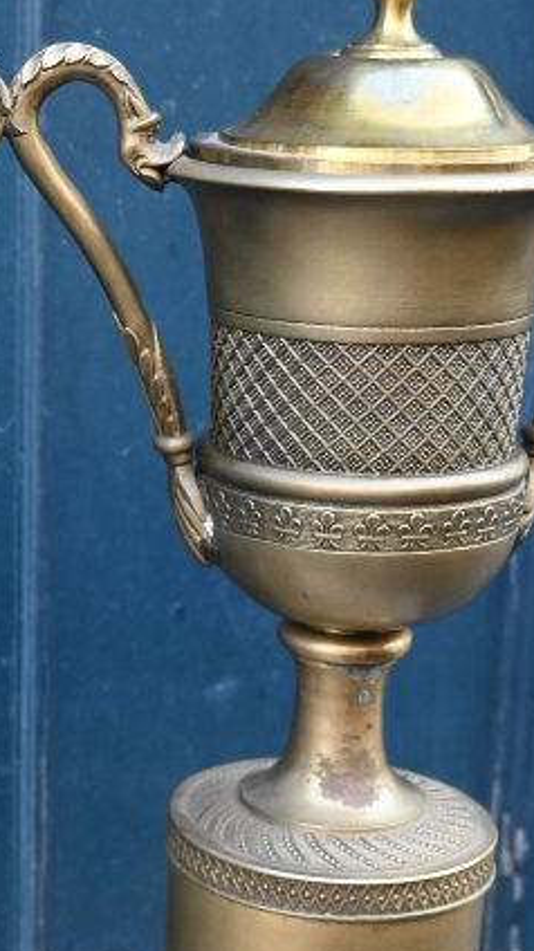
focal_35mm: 87
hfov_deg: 13.6
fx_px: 2187
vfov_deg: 24.3
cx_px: -49
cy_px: 713
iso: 400
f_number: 3.5
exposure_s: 1/160
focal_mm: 19.5
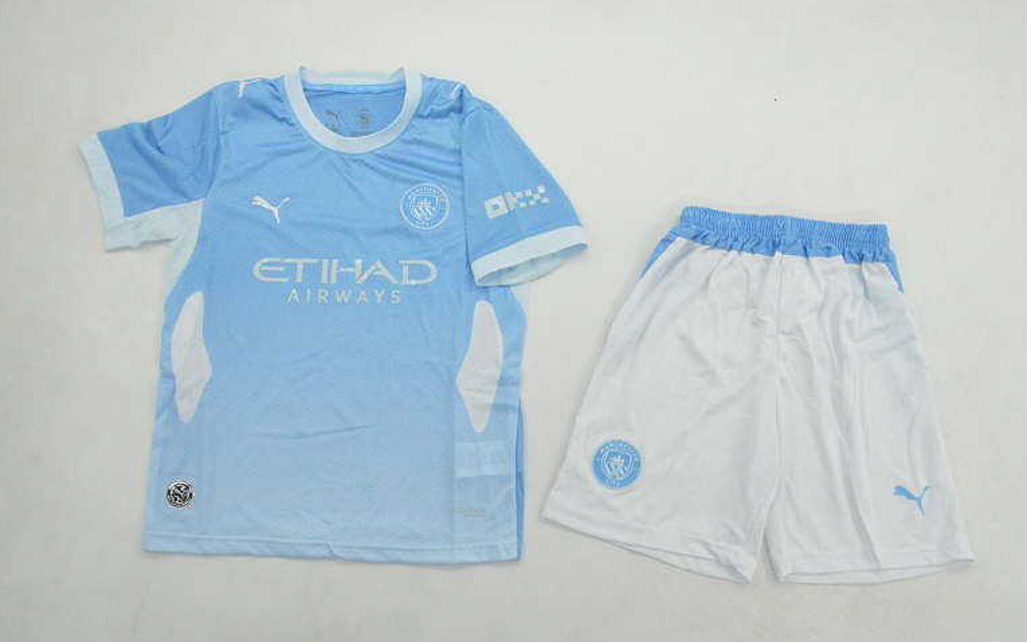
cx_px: 517
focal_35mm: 34
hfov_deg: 57.4
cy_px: 318
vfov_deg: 37.7
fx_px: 938
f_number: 25
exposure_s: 1/125
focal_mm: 21
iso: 6400
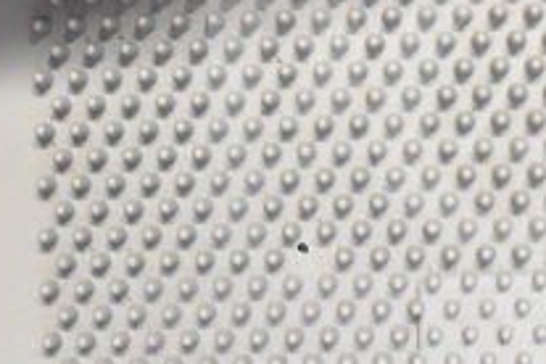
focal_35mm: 101
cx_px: 433
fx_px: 1539
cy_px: 189
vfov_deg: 13.5
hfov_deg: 19.9
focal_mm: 23
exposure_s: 1/40
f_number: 3.8
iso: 4500
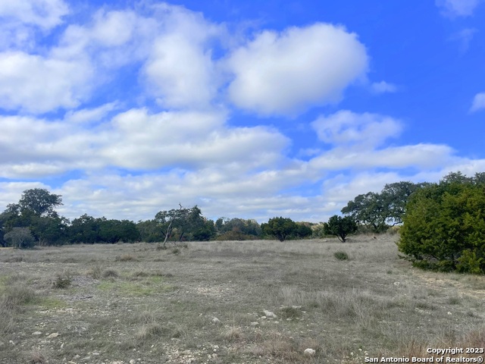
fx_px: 364
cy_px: 182
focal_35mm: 26
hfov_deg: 67.3
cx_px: 242
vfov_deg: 53.1
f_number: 1.6
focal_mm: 4.2
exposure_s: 1/4292
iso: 32
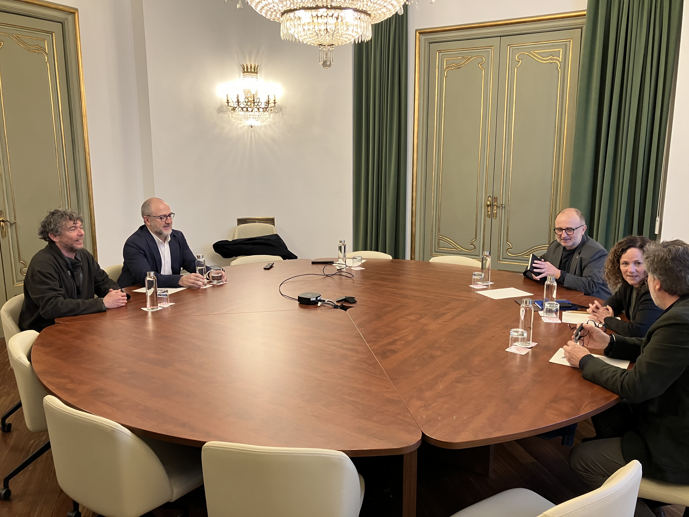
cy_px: 258
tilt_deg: -10.5
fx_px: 557
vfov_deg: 49.7
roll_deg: -0.2
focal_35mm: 28
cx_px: 344
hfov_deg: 63.4
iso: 100
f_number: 1.8
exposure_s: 1/60
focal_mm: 3.99
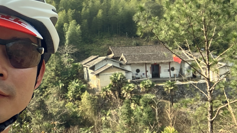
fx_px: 333
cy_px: 59
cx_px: 60
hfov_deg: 38.2
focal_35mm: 53
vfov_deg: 22.6
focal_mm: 2.87
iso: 20
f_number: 2.2
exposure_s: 1/158
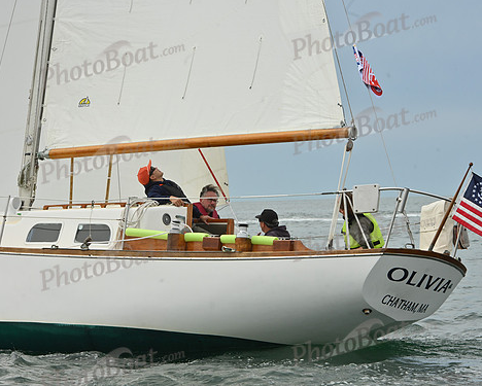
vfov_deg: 9.8
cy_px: 196
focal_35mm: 157
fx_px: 2241
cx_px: 239
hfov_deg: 12.3
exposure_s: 1/800
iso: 320
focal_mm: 135
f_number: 13
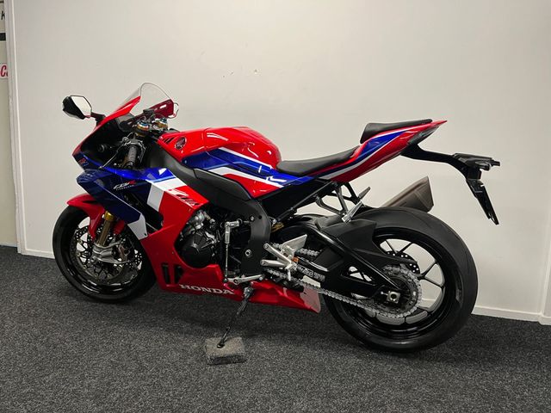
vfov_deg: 53.1
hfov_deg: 67.3
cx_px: 276
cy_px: 206
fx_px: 414
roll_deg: +1.0
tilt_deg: -7.9
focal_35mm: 26
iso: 100
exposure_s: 1/50
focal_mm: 5.1
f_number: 1.6
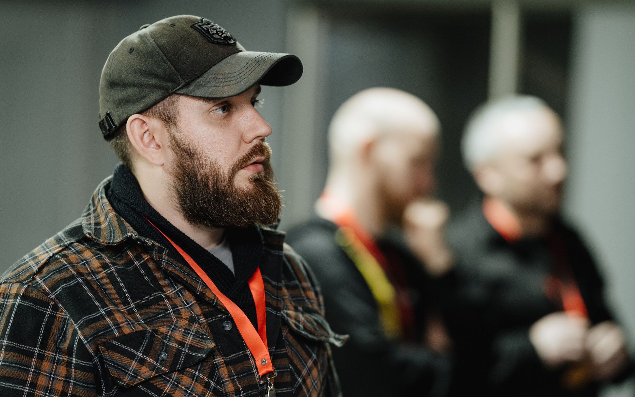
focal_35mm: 188
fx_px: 3253
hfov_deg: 11.1
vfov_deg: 7.0
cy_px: 207
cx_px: 322
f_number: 1.8
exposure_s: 1/125
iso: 1600
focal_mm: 135
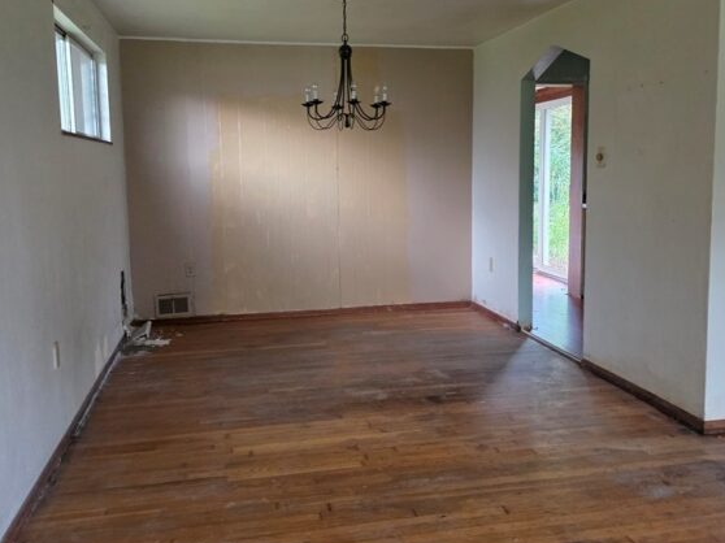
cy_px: 262
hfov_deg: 55.4
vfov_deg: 42.9
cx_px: 373
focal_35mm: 33
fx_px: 691
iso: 1000
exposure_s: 1/120
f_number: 1.7
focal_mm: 6.3
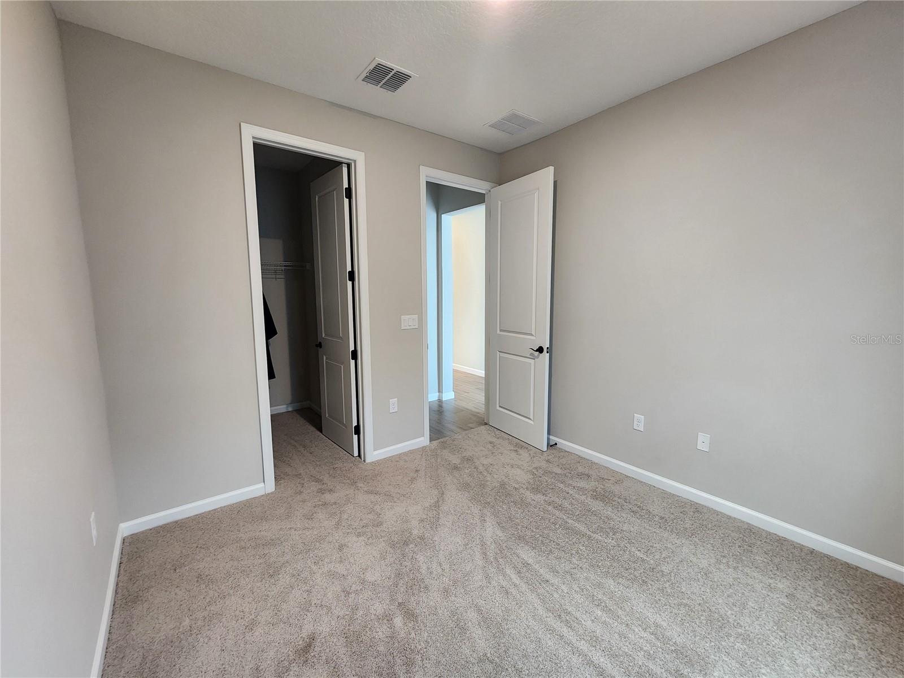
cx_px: 452
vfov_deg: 89.9
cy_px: 339
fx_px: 339
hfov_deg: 106.2
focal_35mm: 13
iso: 320
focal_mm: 2.2
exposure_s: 1/30
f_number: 2.2
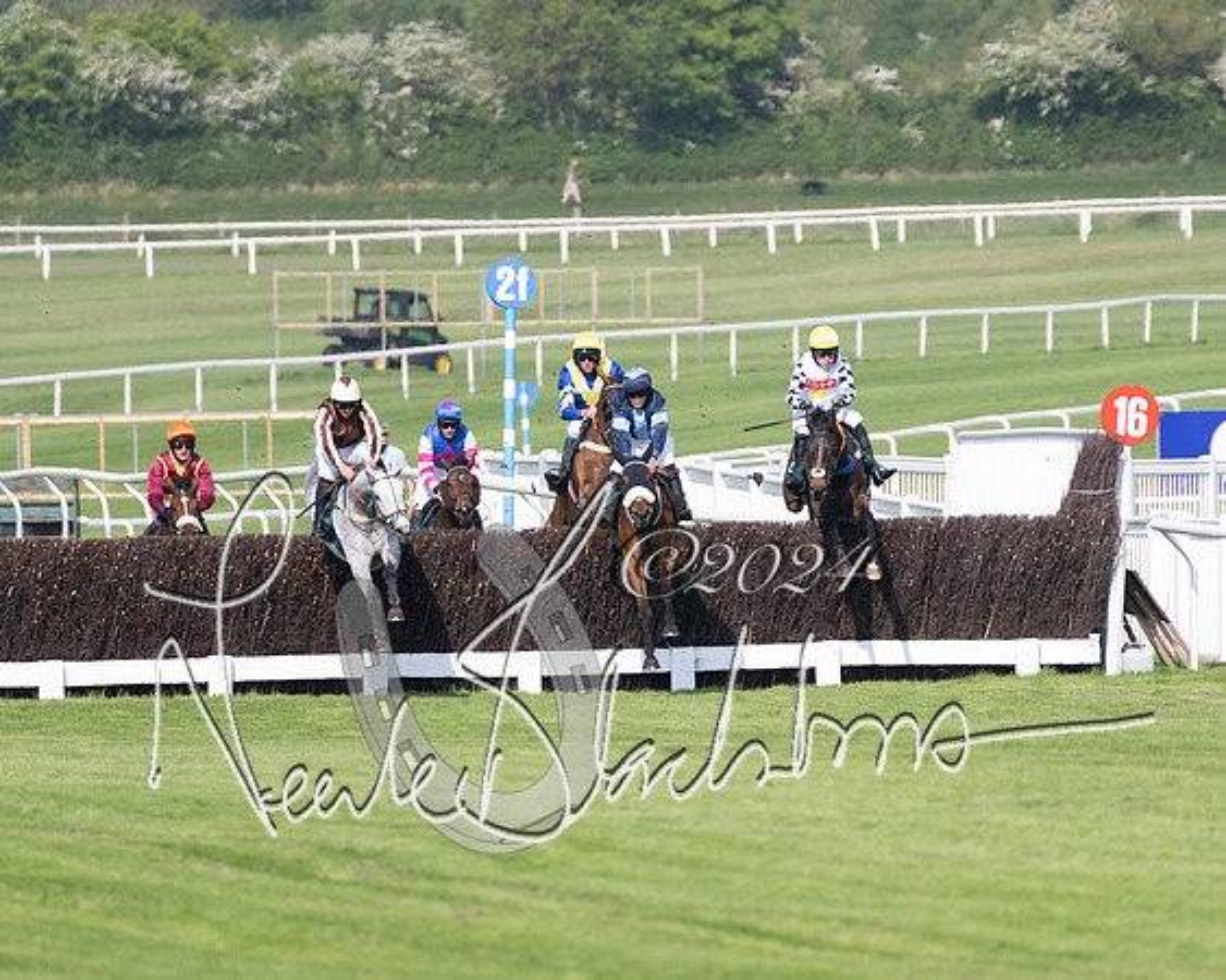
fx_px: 23855
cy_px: 474
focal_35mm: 658
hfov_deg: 2.9
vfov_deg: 2.4
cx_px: 654
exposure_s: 1/3200
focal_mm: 280
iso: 400
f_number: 4
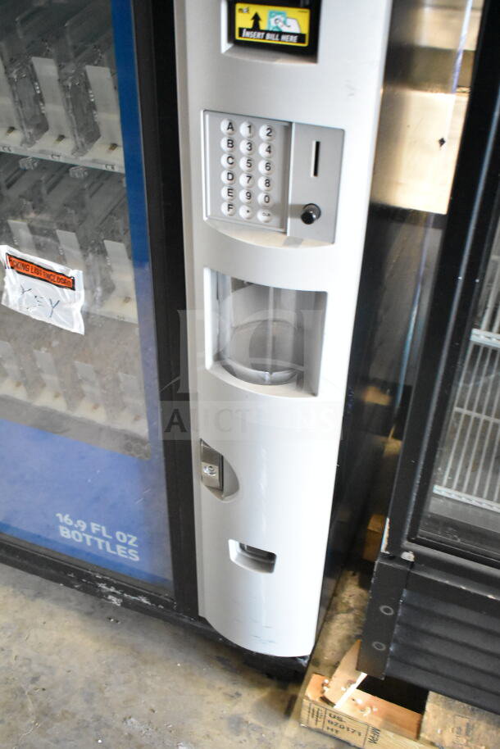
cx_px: 250
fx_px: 749
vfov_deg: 53.1
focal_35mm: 36
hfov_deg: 36.9
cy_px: 374
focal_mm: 24
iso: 8000
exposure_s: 1/40
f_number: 3.8
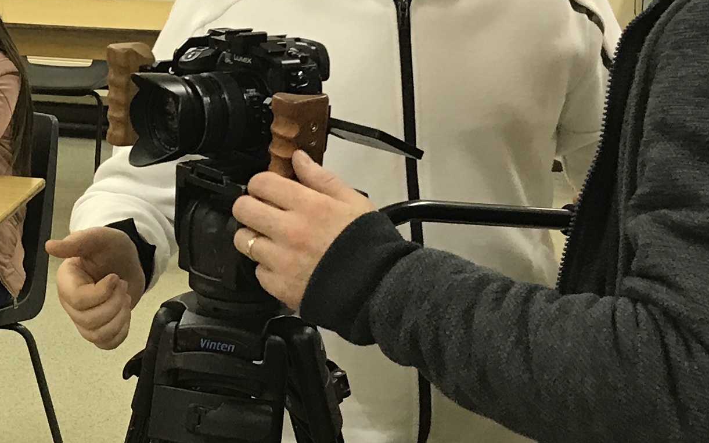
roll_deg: -0.5
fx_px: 1894
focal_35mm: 98
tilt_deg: -9.7
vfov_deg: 13.3
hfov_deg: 20.6
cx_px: 19
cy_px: 128
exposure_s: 1/25
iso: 32
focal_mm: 3.99
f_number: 1.8
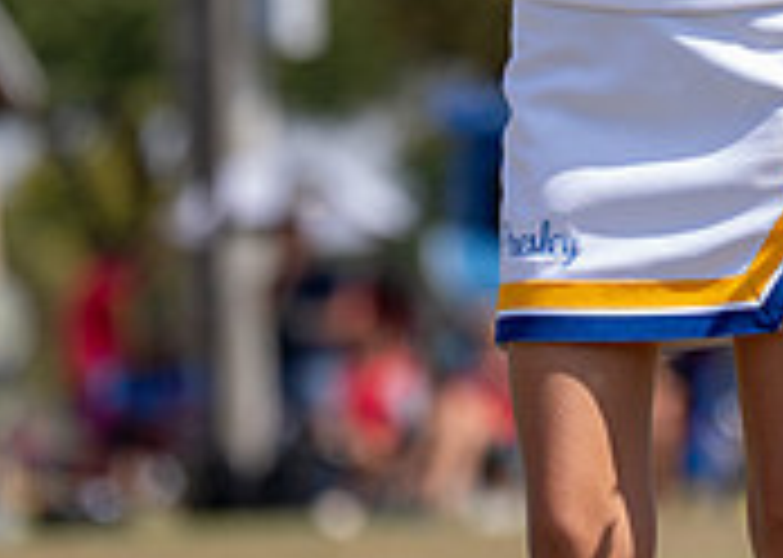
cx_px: 817
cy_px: -248
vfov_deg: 2.8
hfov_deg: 3.9
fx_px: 11577
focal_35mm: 521
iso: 80
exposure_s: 1/1600
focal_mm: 132
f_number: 2.8
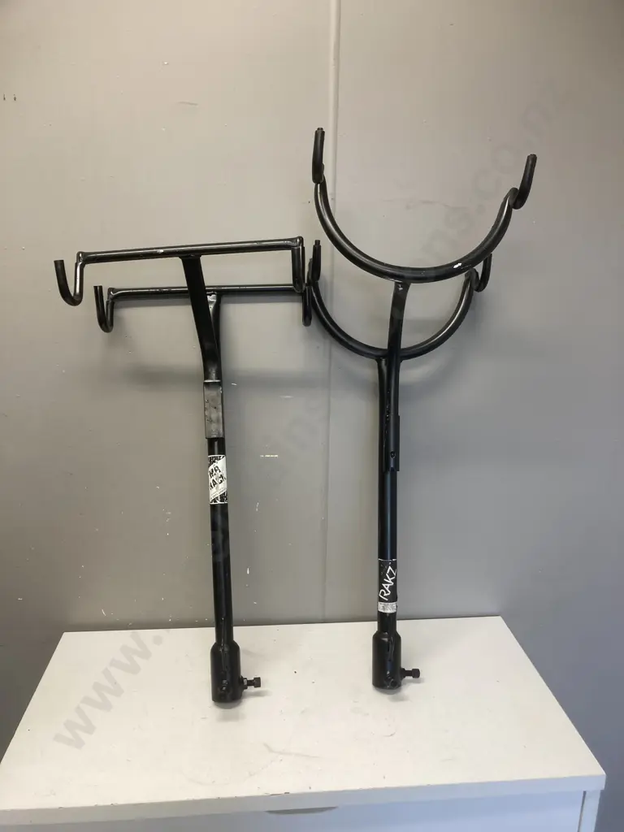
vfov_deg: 63.4
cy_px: 416
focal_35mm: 28
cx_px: 312
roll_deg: -1.4
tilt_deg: -12.1
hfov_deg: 49.7
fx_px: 673
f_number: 1.8
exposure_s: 1/50
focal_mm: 3.99
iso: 50
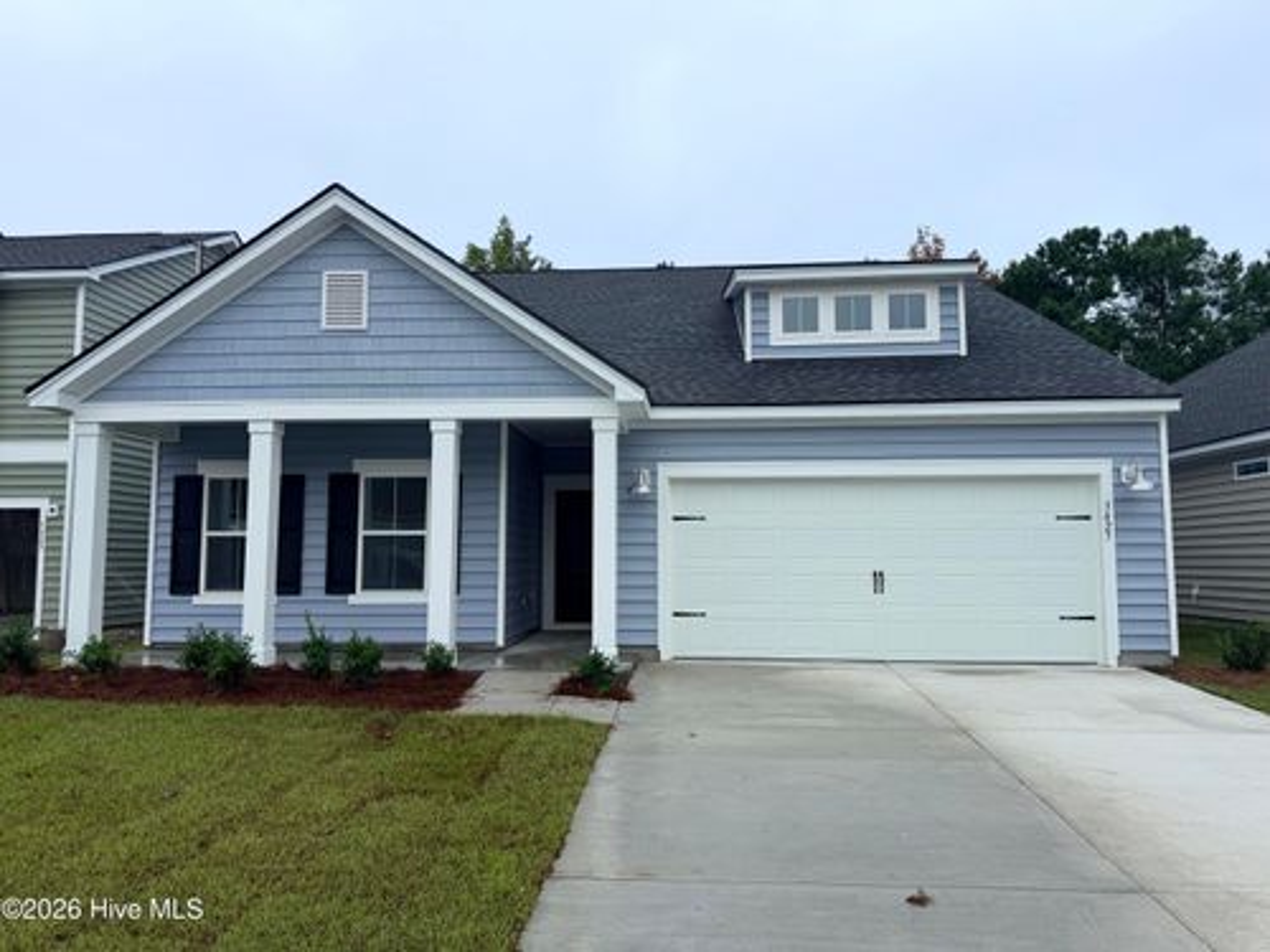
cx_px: 635
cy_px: 476
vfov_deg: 56.8
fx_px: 881
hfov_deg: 71.6
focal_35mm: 24
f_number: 1.78
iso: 80
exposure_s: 1/1553
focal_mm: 6.76
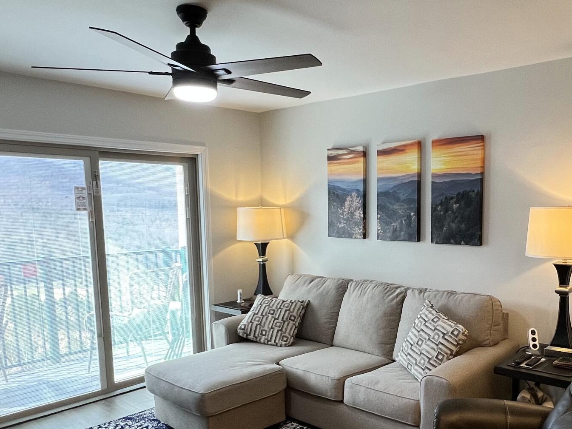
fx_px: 479
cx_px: 383
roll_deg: -0.3
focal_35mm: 29
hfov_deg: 60.2
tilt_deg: -8.7
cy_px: 275
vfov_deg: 47.7
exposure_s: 1/120
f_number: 1.8
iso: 160
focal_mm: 1.57
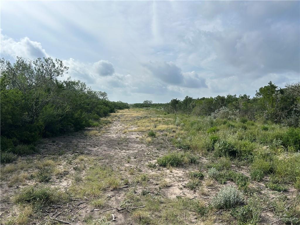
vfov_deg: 53.1
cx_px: 150
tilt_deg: -2.4
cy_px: 112
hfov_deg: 67.3
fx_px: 225
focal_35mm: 26
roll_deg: -1.4
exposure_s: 1/5319
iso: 50
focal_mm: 5.7
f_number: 1.5
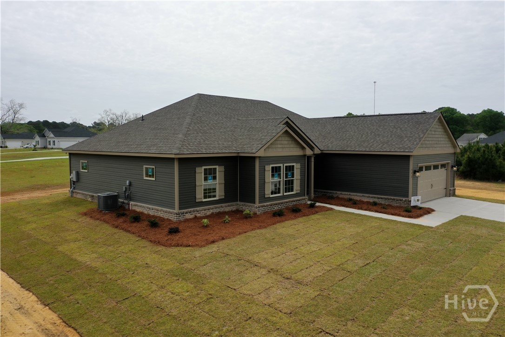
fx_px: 393
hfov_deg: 65.5
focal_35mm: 28
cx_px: 252
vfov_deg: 46.4
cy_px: 168
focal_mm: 10.26
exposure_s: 1/800
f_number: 6.3
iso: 100
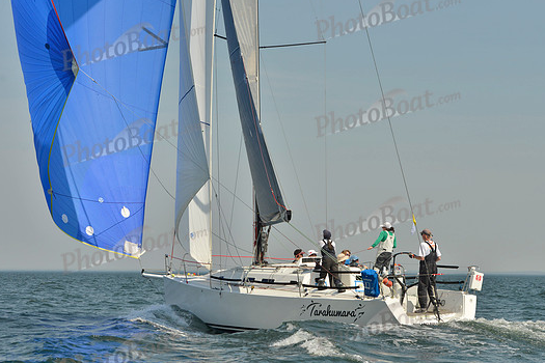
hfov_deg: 21.5
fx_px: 1438
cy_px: 179
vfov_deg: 14.4
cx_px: 262
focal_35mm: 95
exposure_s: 1/1250
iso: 200
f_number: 7.1
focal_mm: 86
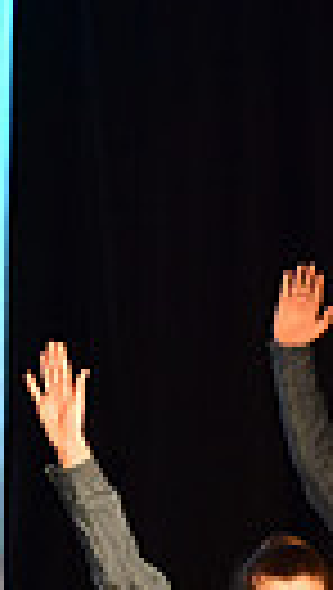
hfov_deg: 2.0
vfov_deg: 3.4
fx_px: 9764
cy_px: 813
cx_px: -144
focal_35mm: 624
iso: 2000
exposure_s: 1/160
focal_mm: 135
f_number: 4
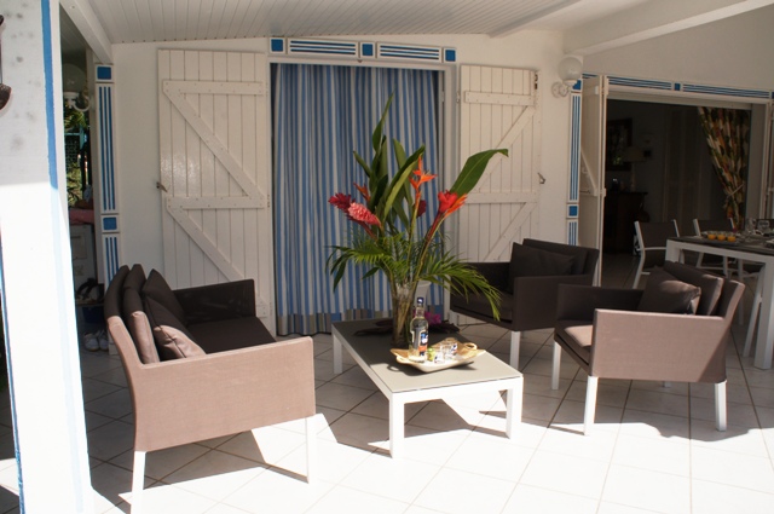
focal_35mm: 27
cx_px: 387
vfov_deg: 47.8
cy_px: 257
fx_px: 580
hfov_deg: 67.4
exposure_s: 1/160
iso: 200
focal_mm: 18
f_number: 16
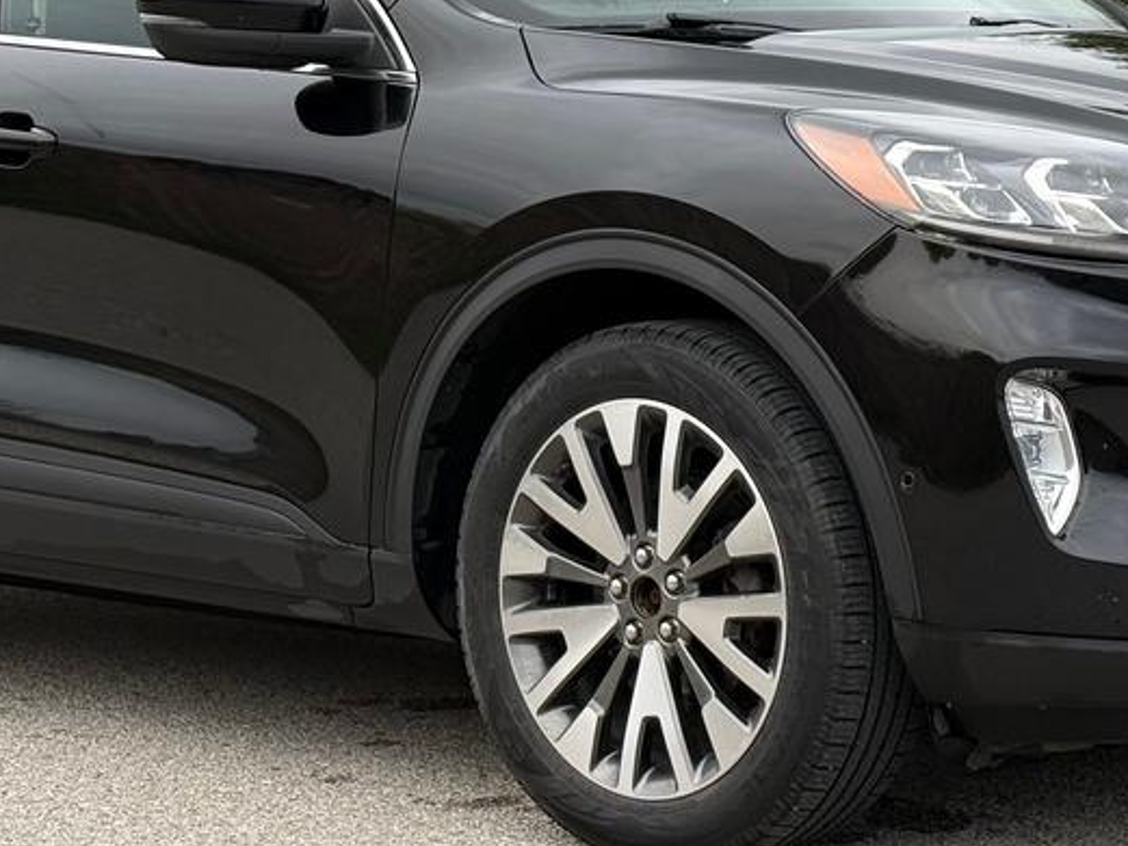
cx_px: 617
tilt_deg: -1.0
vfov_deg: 12.5
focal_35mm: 118
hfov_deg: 16.7
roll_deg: +1.3
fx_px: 3846
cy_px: 87
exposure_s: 1/363
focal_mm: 6.76
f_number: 1.78
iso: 80
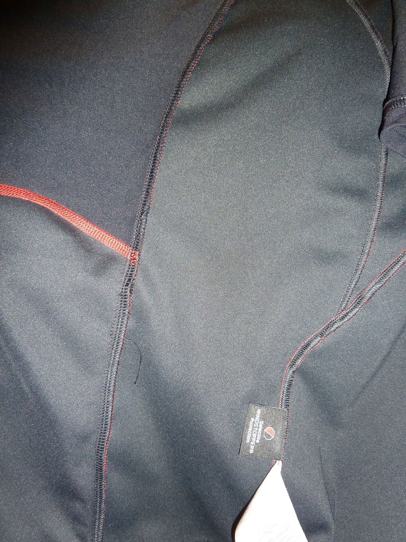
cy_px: 271
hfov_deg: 54.9
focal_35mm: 25
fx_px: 391
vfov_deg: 69.4
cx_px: 203
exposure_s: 1/8
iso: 200
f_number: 3.3
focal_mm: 4.1
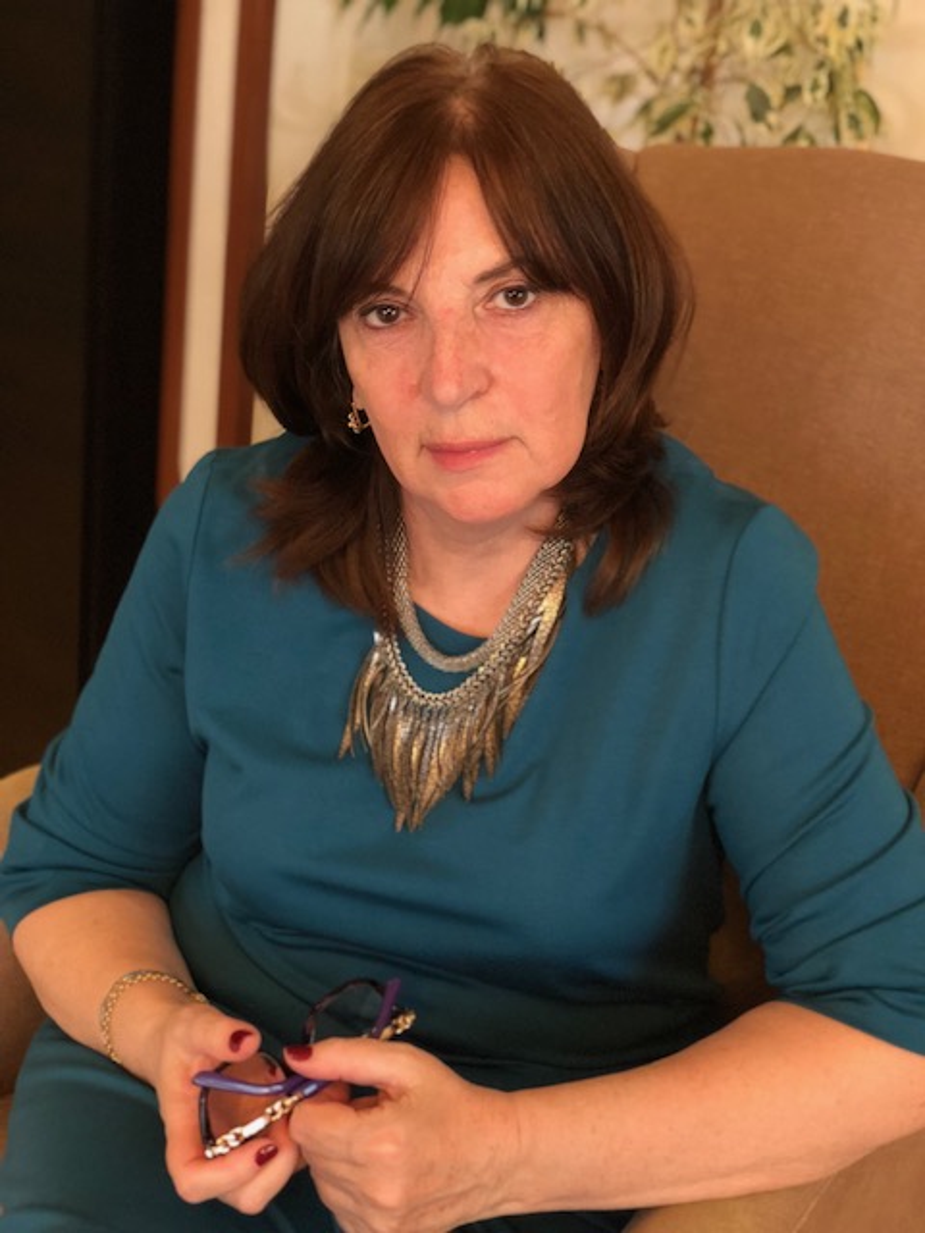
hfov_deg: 28.0
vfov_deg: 36.8
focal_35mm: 52
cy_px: 616
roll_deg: -7.4
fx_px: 1853
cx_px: 462
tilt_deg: -24.0
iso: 500
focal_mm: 6
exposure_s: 1/50
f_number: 2.4
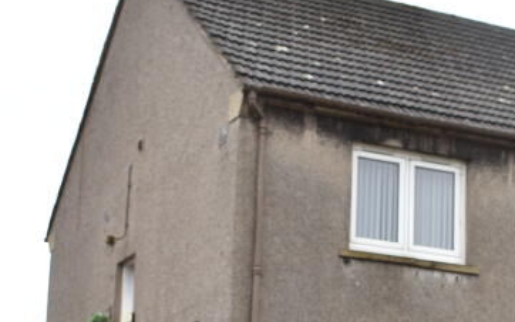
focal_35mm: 99
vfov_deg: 13.0
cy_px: 318
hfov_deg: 20.7
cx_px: 411
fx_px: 1395
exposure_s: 1/200
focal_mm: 23
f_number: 6.3
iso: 100
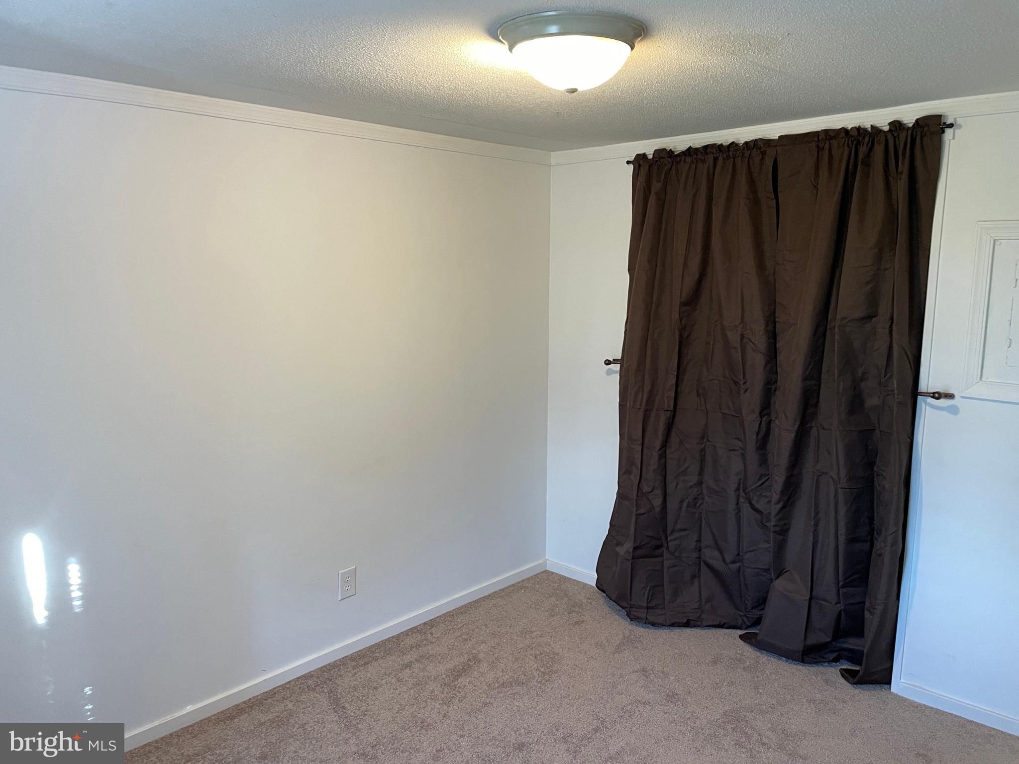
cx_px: 510
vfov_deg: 53.1
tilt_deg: -7.7
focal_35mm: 26
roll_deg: +0.7
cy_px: 382
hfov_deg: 67.3
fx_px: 765
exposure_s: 1/60
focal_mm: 4.2
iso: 125
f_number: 1.6
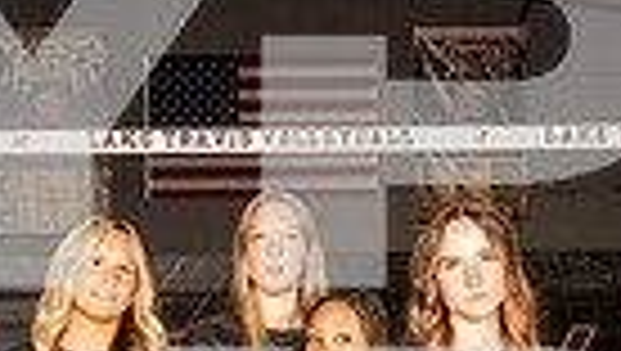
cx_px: 198
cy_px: 549
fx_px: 2440
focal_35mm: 148
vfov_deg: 8.0
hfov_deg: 14.5
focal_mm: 33.7
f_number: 11
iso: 250
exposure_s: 1/250
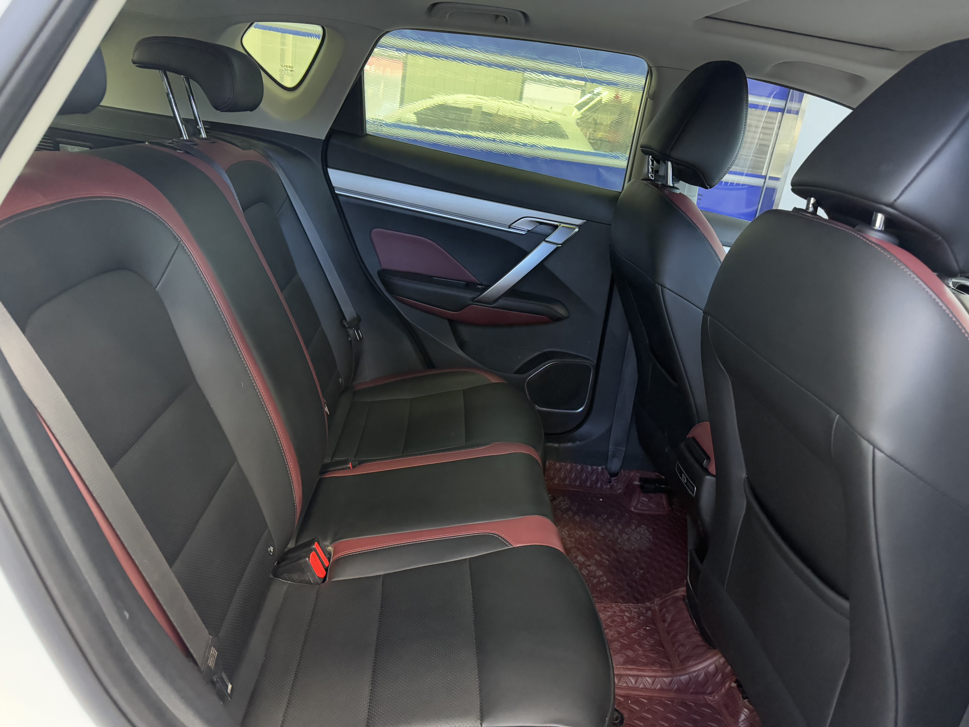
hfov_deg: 71.6
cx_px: 484
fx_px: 672
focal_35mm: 24
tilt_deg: -19.6
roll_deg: -8.7
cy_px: 364
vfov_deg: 56.8
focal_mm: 6.76
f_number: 1.78
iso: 1000
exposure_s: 1/34
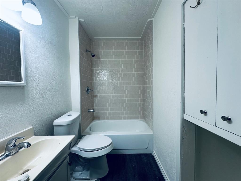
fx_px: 97
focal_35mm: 14
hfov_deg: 102.1
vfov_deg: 85.7
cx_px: 120
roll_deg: +0.3
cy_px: 90
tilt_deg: -2.3
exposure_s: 1/120
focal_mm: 2.22
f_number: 2.2
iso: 100
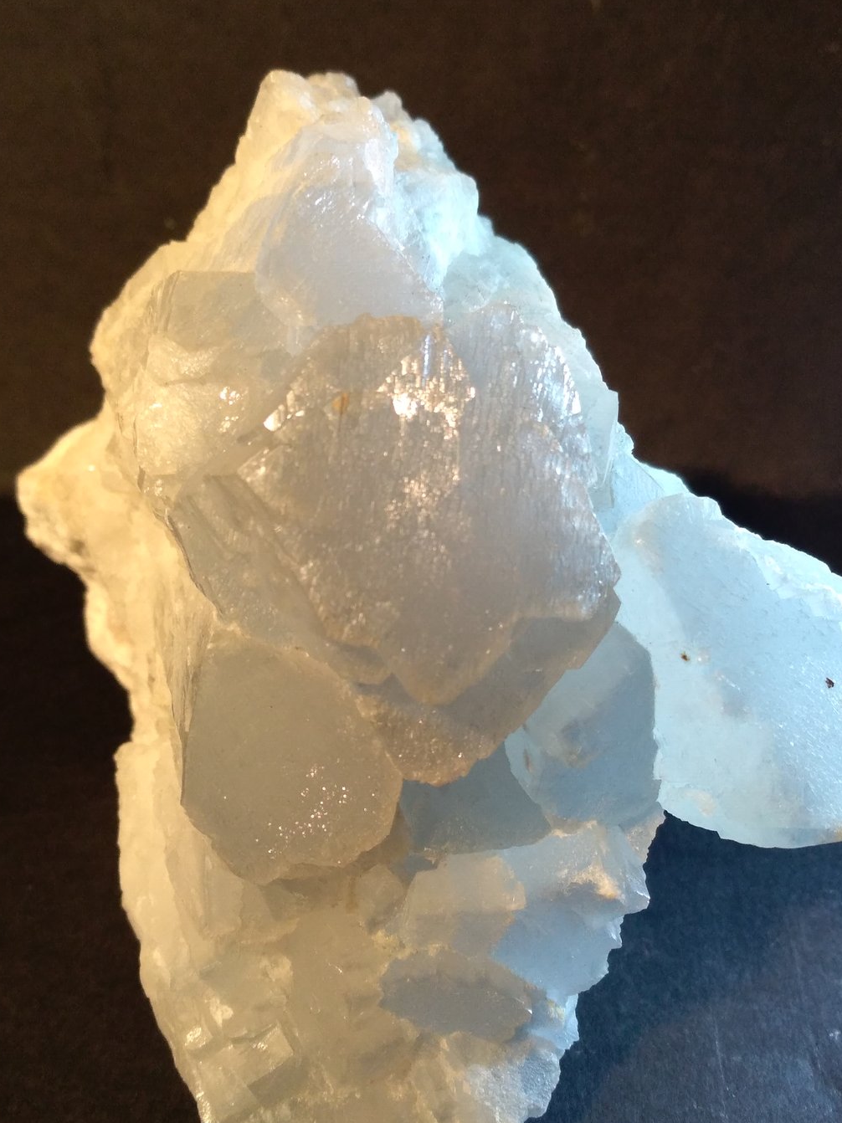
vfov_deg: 58.4
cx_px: 437
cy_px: 554
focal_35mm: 31
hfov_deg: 45.4
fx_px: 1006
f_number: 2
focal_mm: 3.54
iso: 236
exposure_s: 1/30
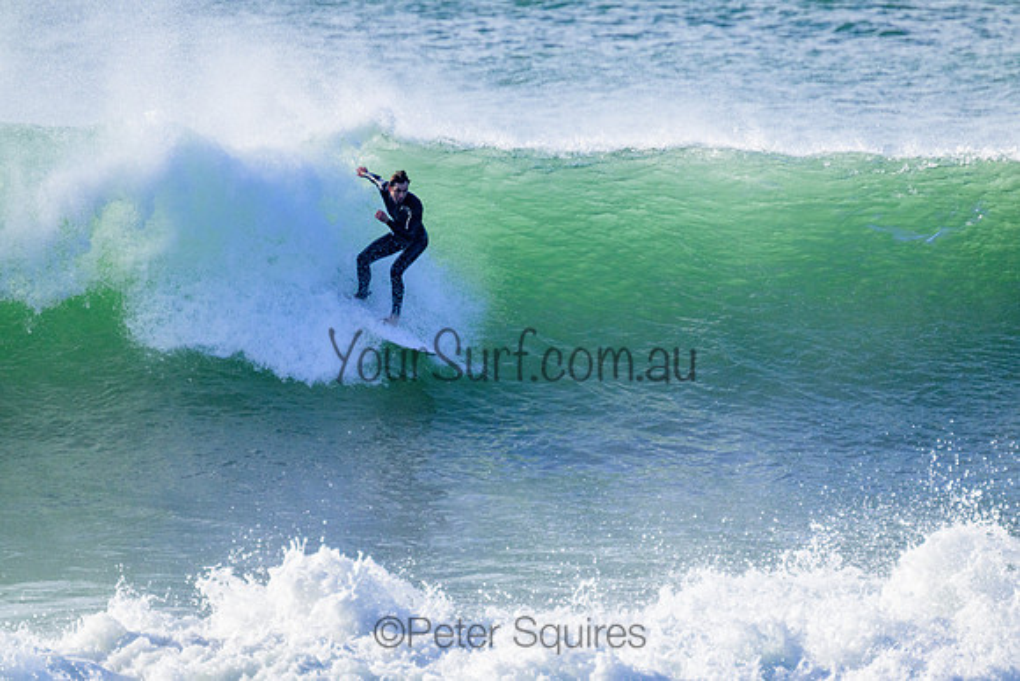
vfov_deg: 1.7
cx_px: 510
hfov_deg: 2.6
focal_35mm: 800
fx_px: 22671
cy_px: 340
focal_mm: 800
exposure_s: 1/2000
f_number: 11
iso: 1800
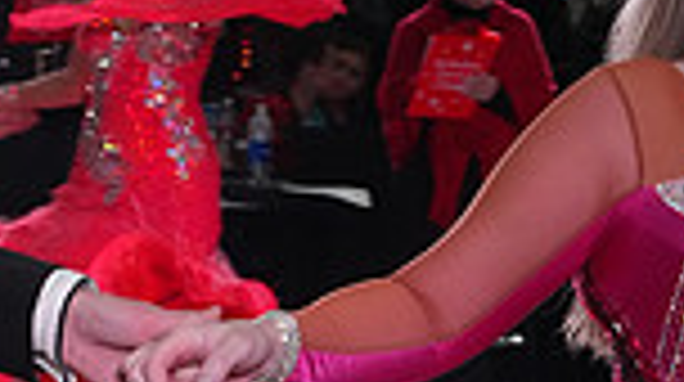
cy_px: 692
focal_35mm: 280
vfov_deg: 4.3
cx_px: 614
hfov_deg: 7.7
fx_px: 5071
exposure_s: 1/200
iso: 4000
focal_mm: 70
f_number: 10
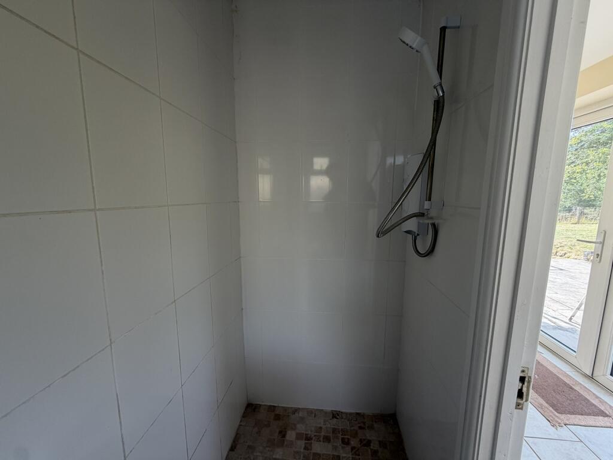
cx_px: 306
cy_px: 230
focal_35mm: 14
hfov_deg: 102.1
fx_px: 248
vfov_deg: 85.7
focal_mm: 2.22
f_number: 2.2
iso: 100
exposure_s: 1/121
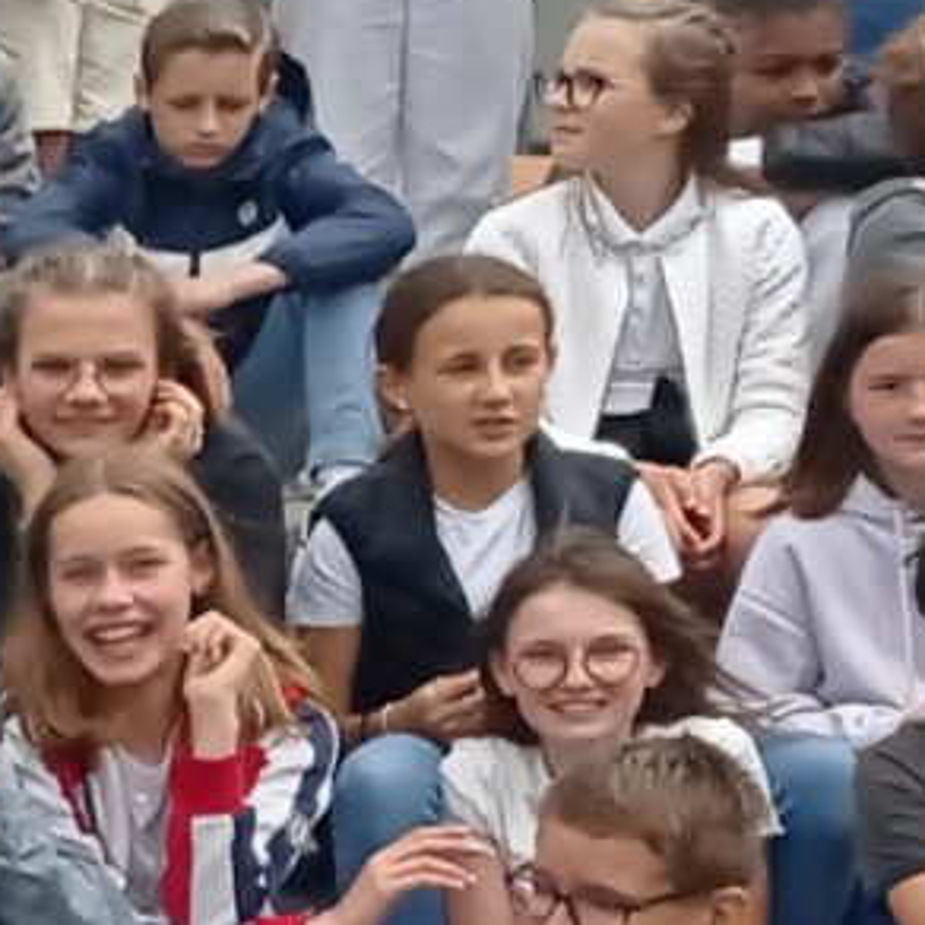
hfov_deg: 6.6
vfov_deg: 8.0
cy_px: 1136
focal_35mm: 217
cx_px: -2680
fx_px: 6560
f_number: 1.79
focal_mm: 4.74
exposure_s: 1/2660
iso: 103
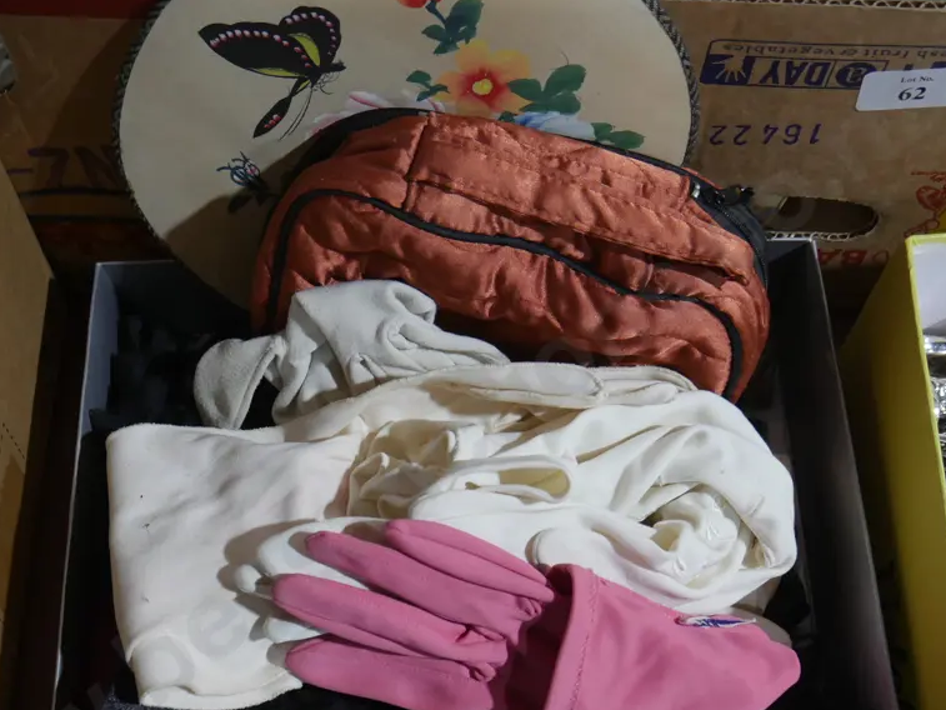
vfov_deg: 31.3
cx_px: 415
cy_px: 478
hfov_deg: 41.2
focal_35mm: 46
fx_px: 1257
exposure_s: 1/60
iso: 800
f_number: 4
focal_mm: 17
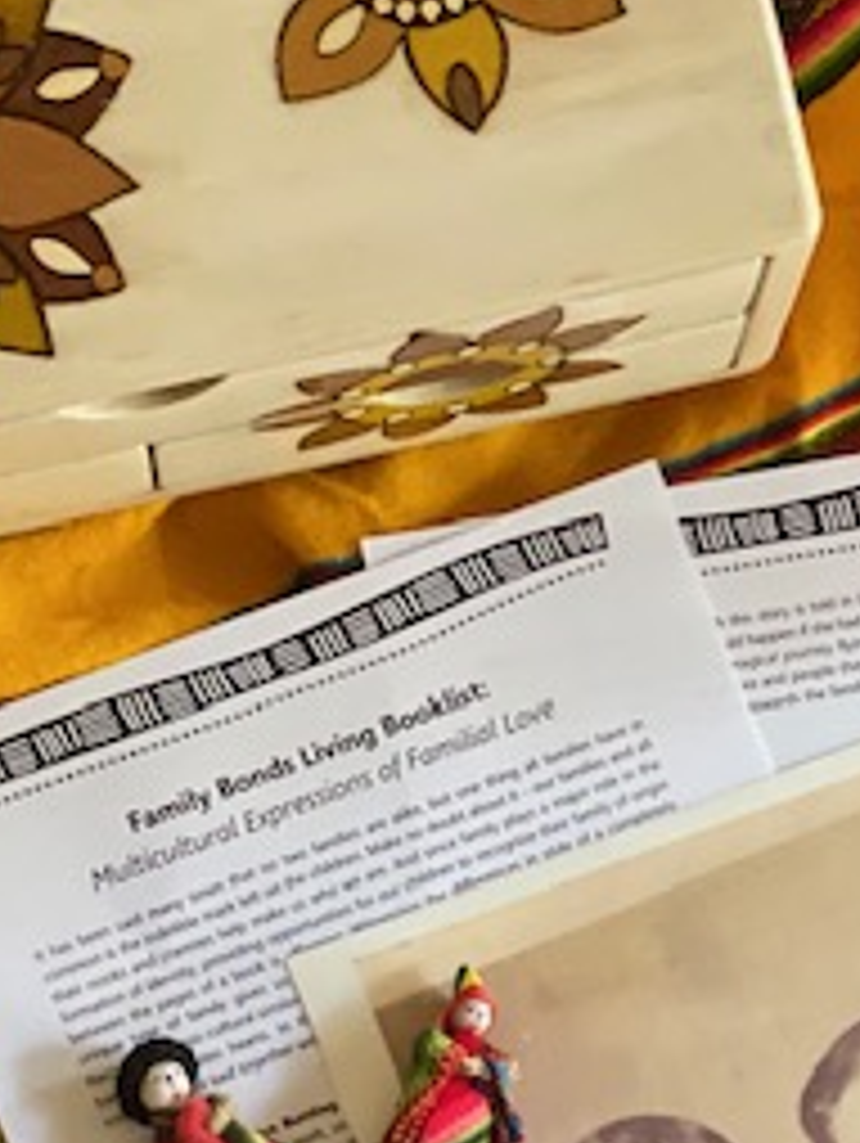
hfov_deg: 11.3
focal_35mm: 131
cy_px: 1431
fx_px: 4332
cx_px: 671
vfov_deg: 14.5
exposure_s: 1/38
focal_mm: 6
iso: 400
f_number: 2
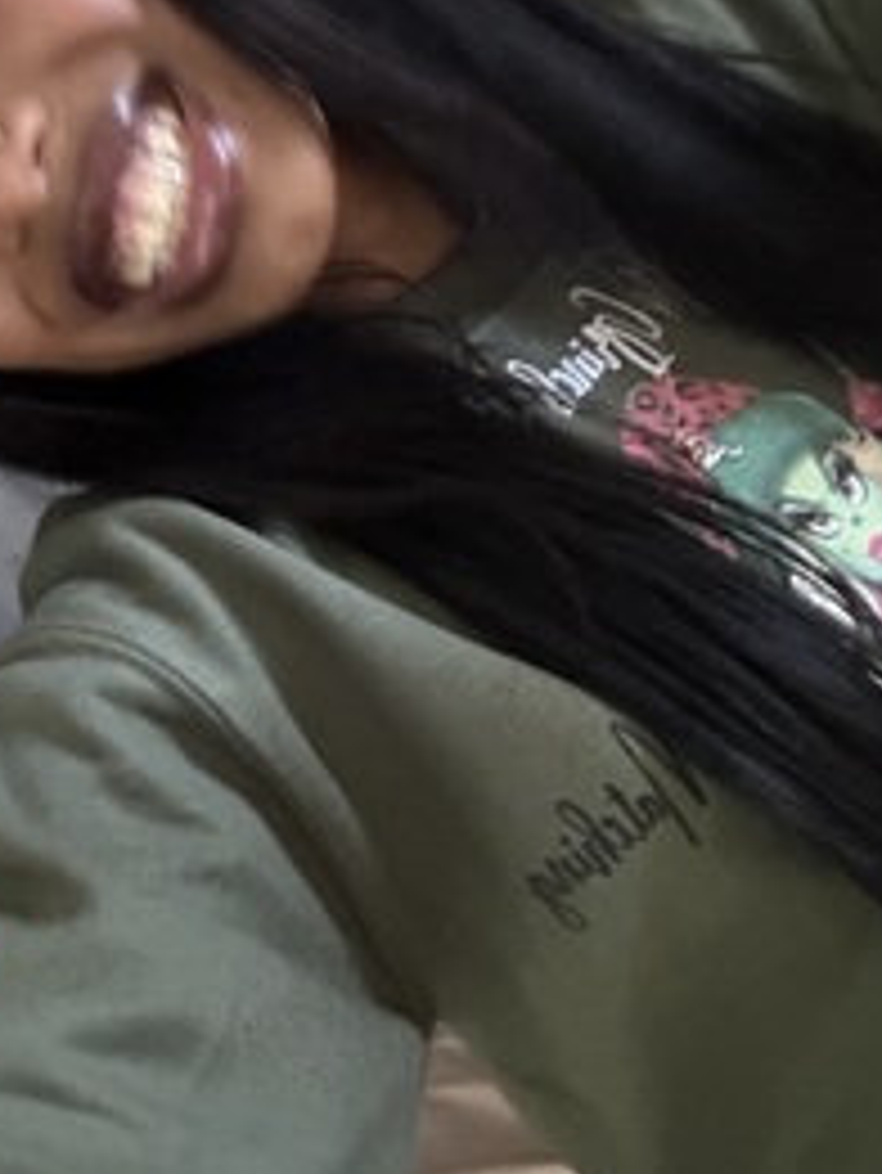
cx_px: 452
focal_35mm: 44
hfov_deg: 32.9
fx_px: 1494
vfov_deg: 42.9
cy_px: 526
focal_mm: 2.69
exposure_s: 1/15
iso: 1250
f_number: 1.9
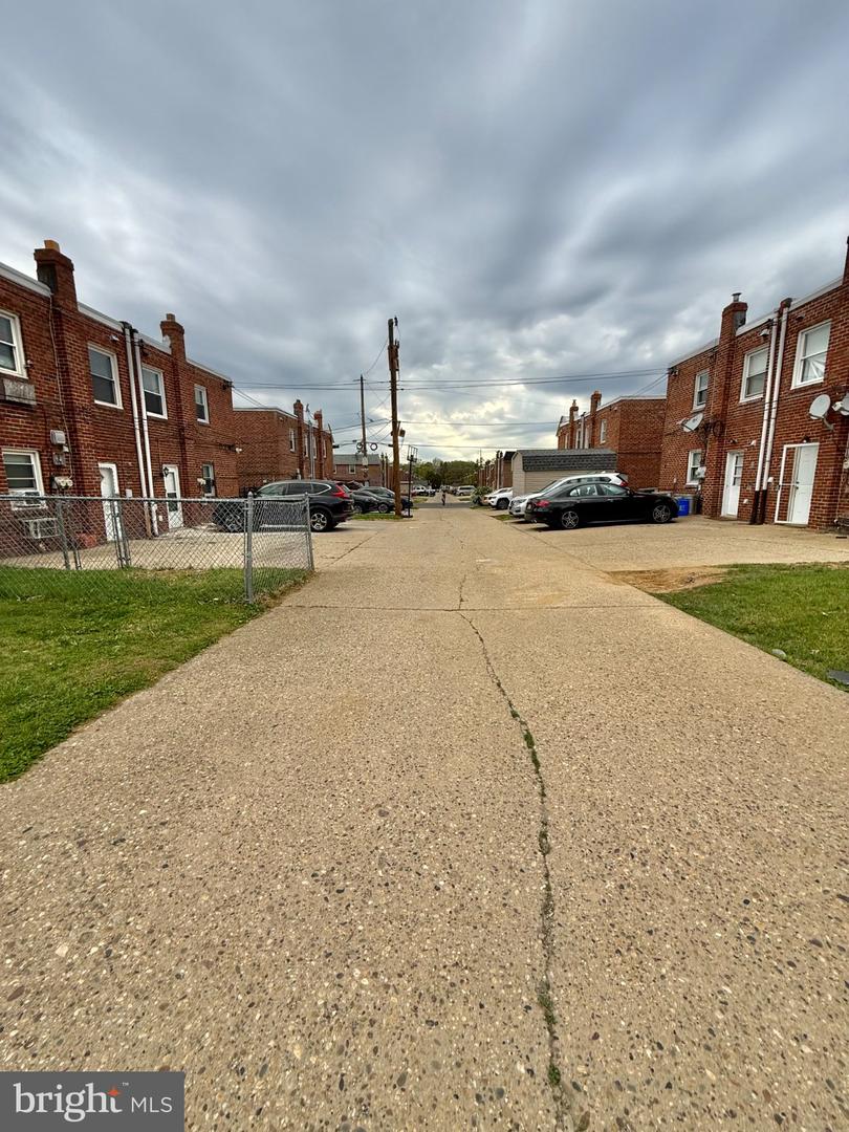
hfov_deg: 85.7
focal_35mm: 14
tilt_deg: -9.1
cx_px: 424
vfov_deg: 102.1
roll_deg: +1.5
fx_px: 458
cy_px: 566
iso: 50
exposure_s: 1/809
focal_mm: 2.22
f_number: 2.2
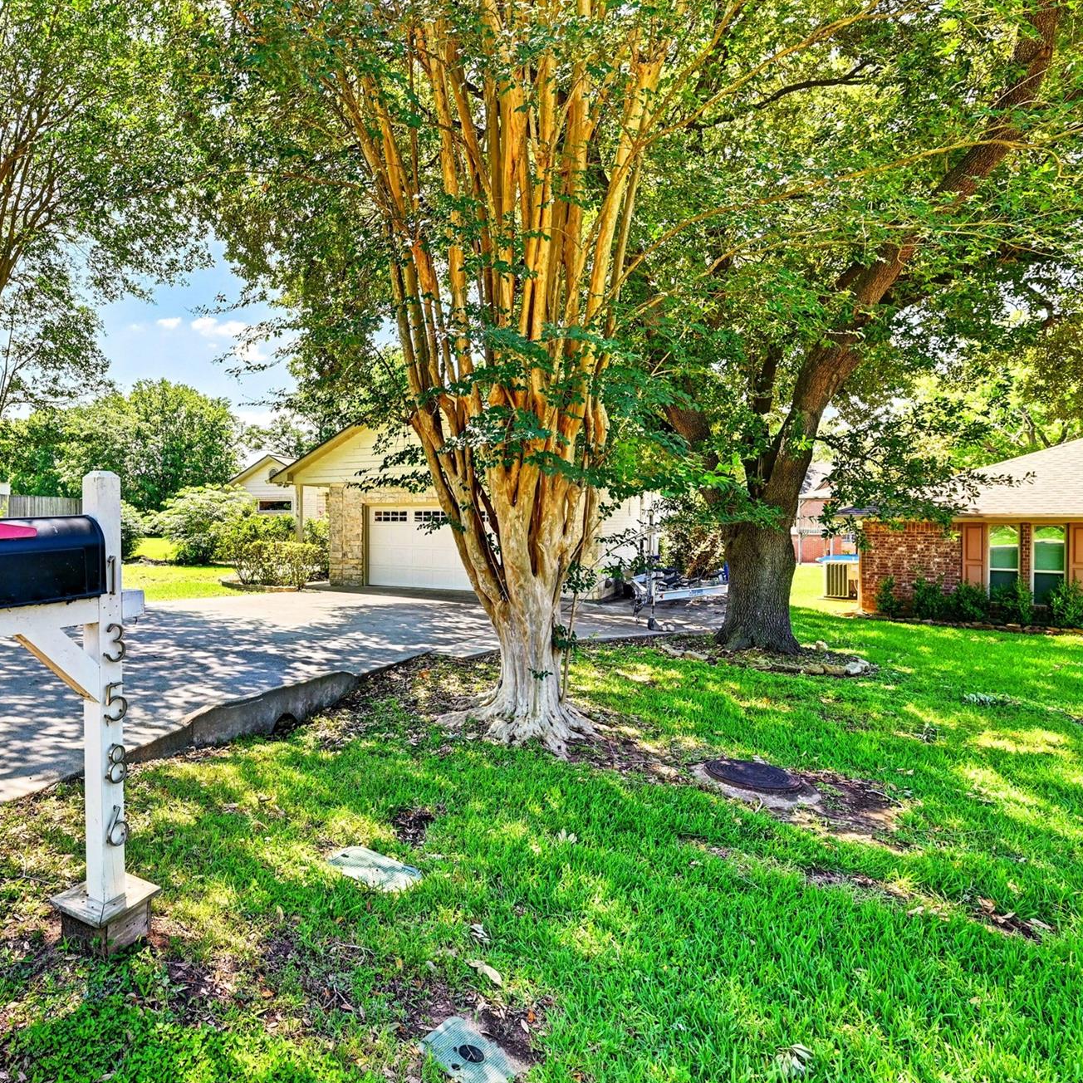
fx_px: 708
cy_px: 524
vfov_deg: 74.8
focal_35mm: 20
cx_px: 319
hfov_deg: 71.4
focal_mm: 15
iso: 400
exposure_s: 1/250
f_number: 8
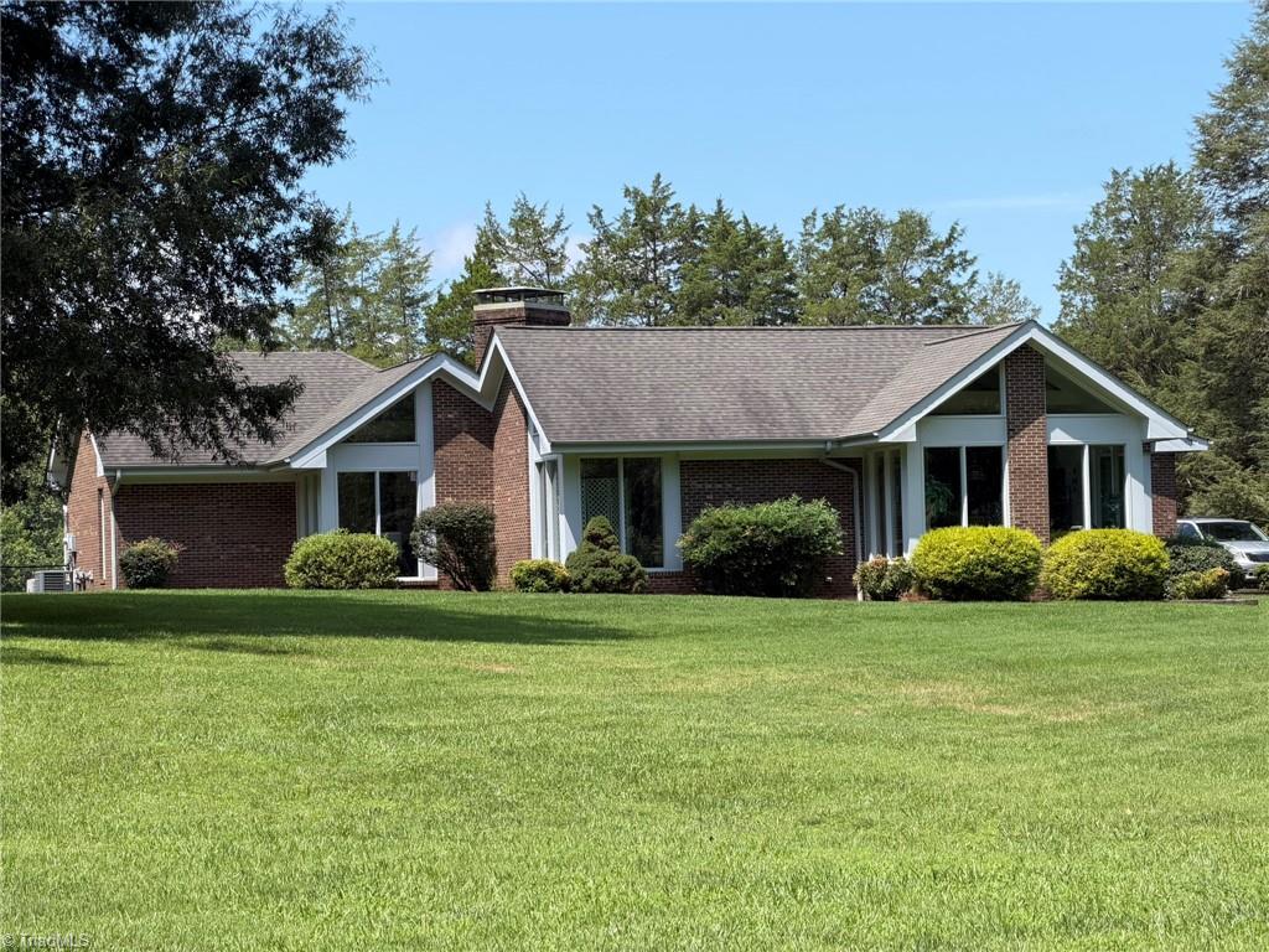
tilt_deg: +2.5
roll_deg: +2.0
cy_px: 476
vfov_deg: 14.8
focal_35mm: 100
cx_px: 634
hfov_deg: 19.6
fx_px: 3666
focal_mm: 16.89
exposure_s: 1/638
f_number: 2.8
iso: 40
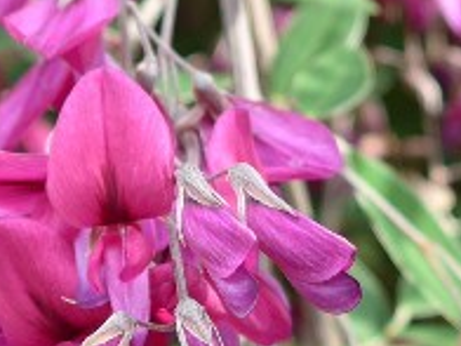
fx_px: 2091
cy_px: 340
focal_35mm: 157
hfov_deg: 12.5
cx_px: 383
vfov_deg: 9.4
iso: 80
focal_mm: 8.4
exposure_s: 1/125
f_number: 2.8
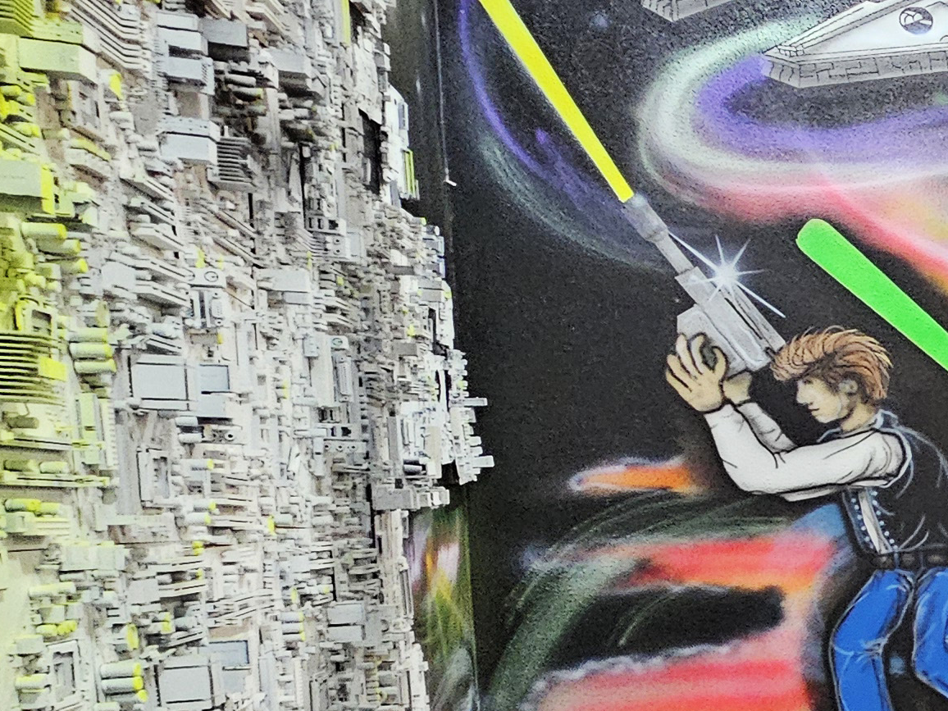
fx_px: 1232
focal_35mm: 45
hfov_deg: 26.9
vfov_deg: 31.2
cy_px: 587
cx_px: 1479
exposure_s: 1/30
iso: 640
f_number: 2.2
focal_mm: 2.2
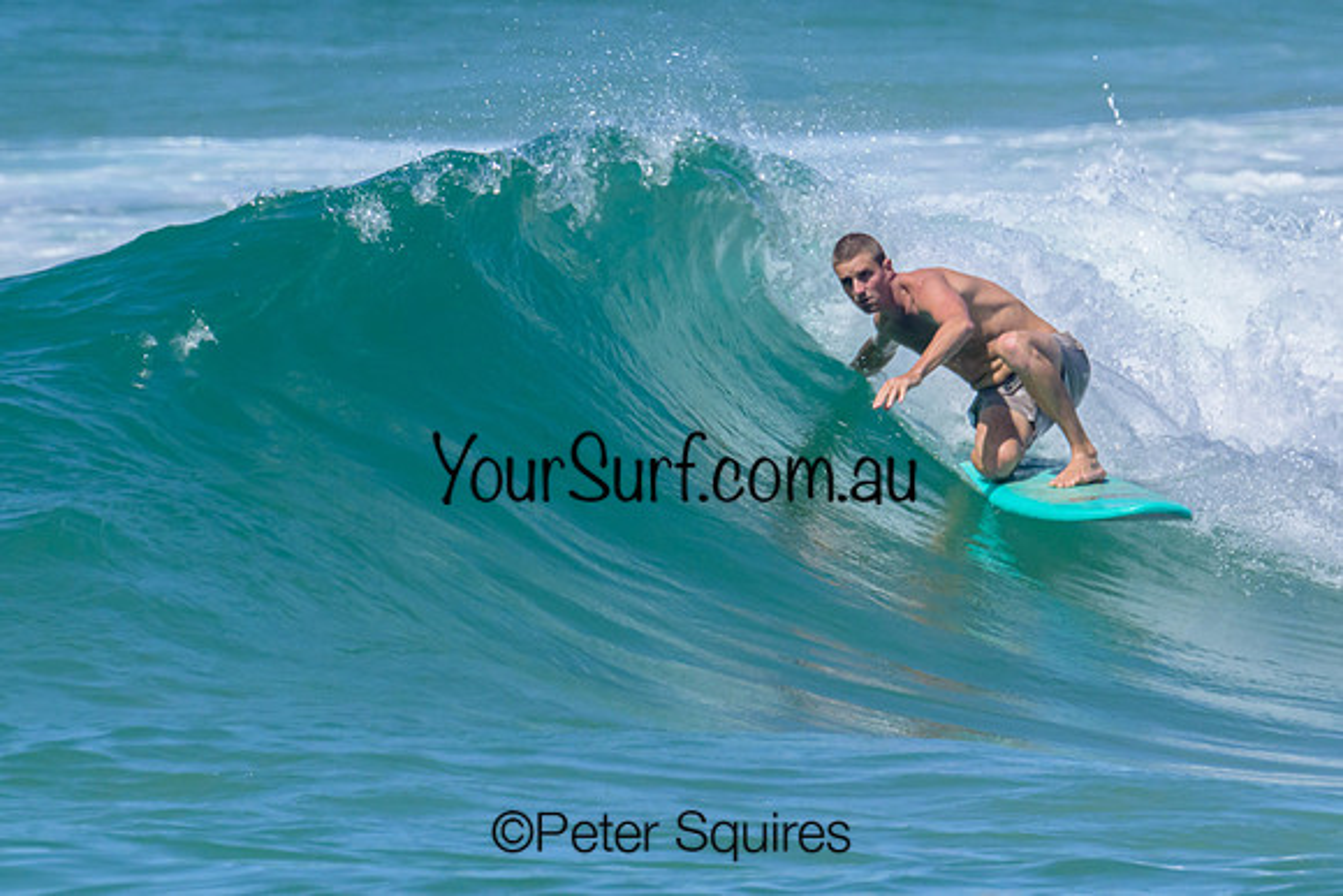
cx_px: 912
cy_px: 287
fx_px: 40551
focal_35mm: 1087
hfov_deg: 1.9
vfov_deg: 1.3
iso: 1600
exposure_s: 1/2000
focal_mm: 800
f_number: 16
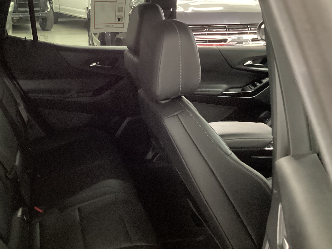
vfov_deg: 35.1
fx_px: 393
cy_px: 145
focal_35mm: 41
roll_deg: -0.3
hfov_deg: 45.2
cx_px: 116
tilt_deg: -24.3
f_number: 2.4
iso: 640
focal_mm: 3.3
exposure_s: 1/15
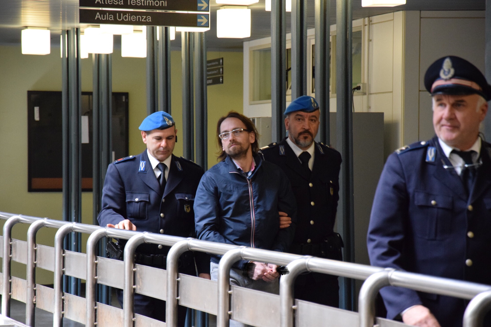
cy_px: 164
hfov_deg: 13.0
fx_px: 2148
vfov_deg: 8.7
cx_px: 246
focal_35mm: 158
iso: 2800
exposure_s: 1/100
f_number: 5.6
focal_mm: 105
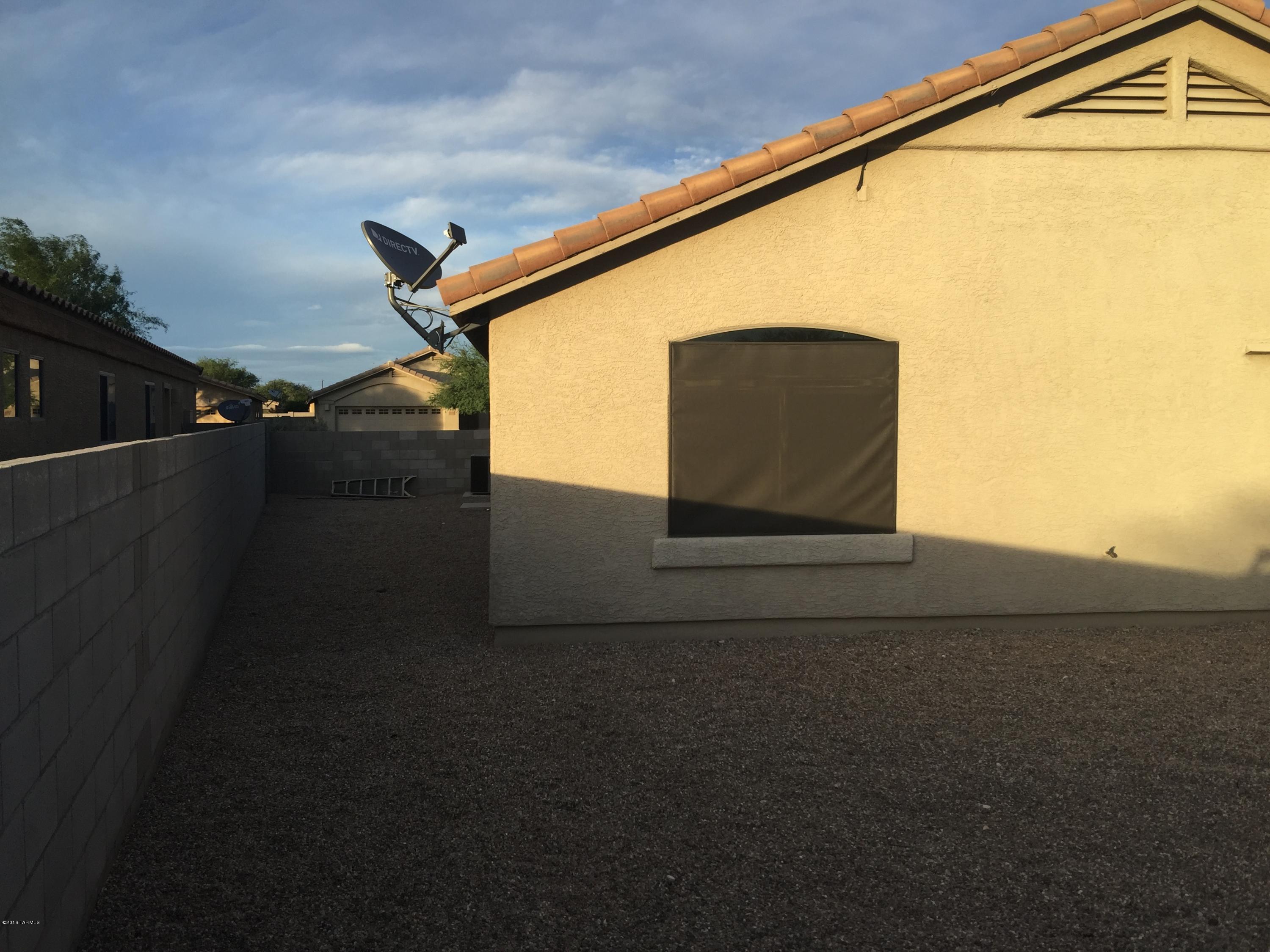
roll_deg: -1.4
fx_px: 1064
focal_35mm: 29
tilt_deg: -5.1
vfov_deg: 48.2
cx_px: 635
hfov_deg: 61.7
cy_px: 476
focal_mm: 4.15
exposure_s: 1/638
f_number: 2.2
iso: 32
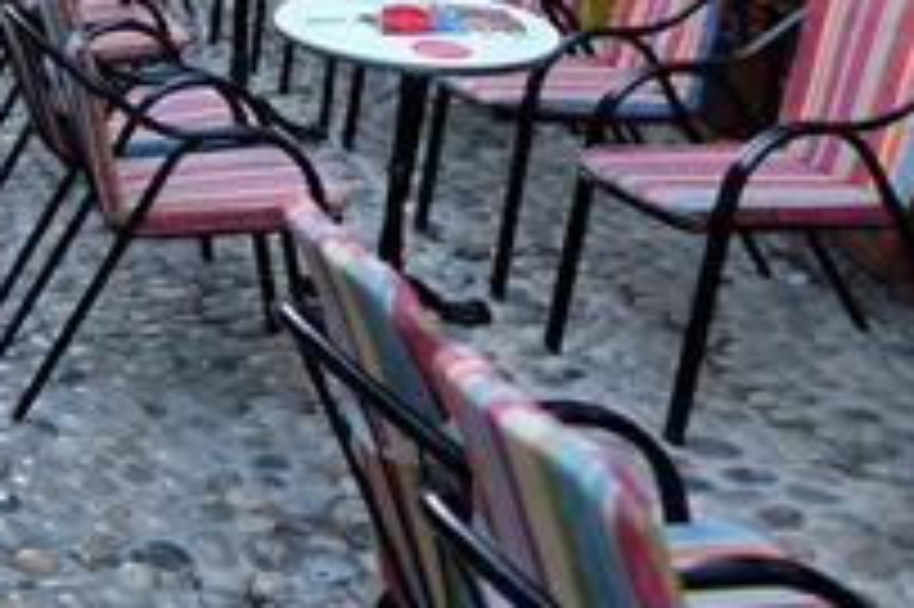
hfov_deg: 22.2
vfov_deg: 17.3
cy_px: -2
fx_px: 1953
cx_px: -423
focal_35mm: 77
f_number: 2
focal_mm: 16
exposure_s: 1/250
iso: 400
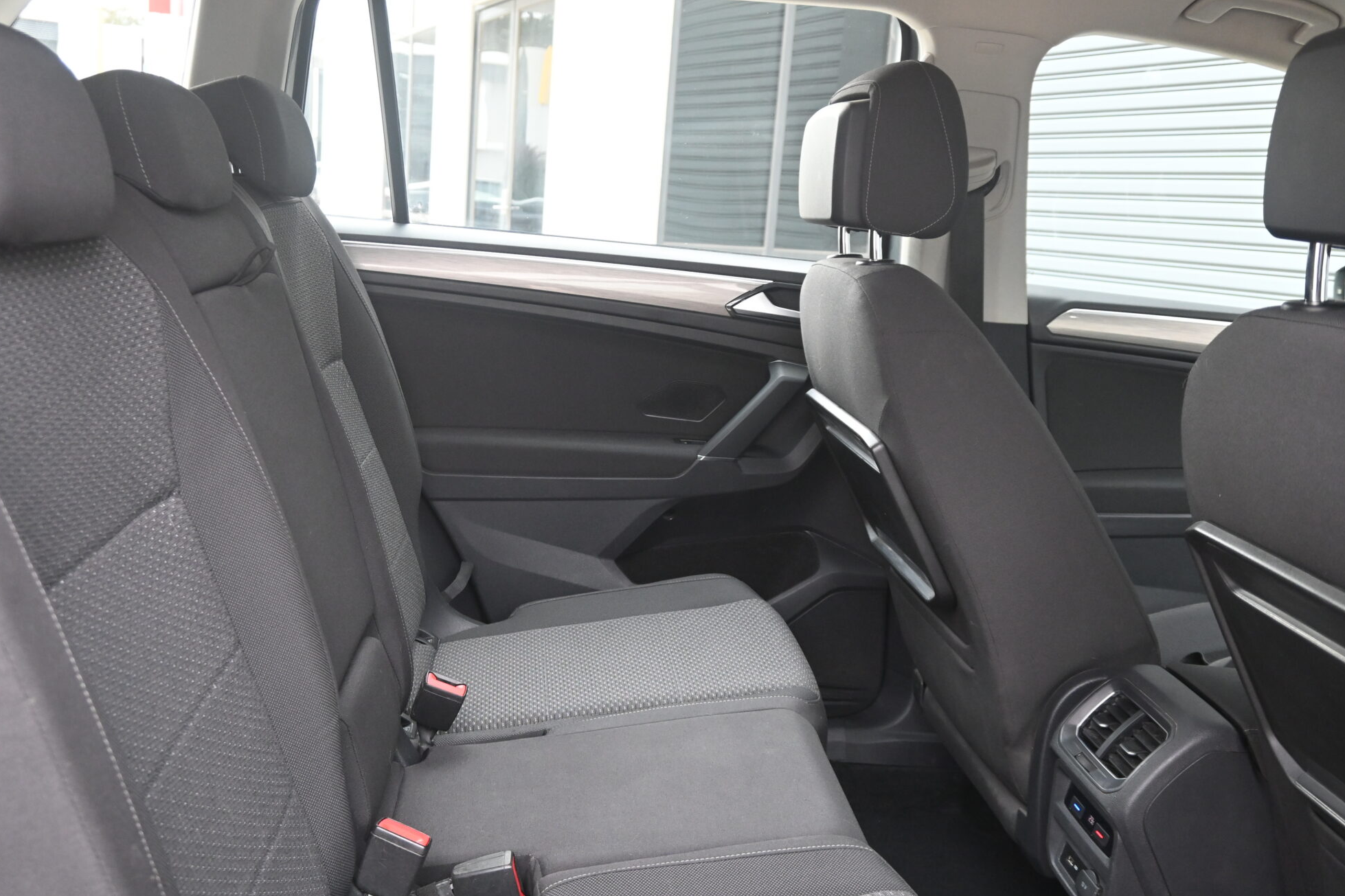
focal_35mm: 34
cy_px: 453
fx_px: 1282
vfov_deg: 38.5
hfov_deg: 55.3
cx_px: 607
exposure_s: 1/125
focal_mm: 17.5
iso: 1100
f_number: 3.5
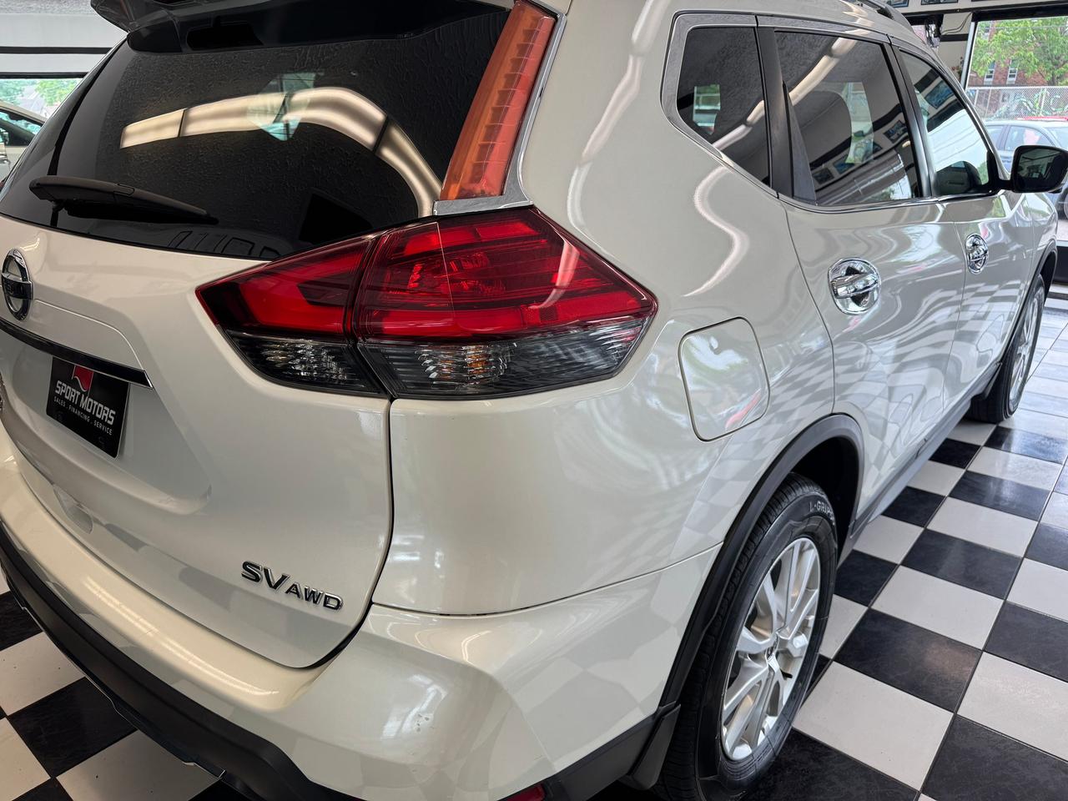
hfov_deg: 71.6
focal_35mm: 24
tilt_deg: -20.3
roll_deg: +1.1
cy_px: 400
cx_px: 534
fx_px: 740
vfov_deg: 56.8
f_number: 1.78
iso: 64
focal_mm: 6.76
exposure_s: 1/161
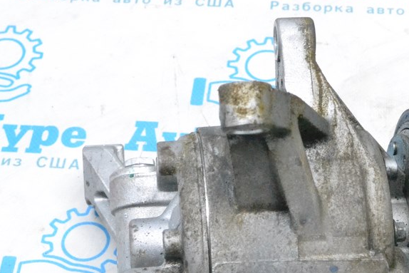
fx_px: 1216
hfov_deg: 18.9
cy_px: 212
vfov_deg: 12.8
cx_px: 328
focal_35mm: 107
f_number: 9
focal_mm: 40
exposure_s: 1/160
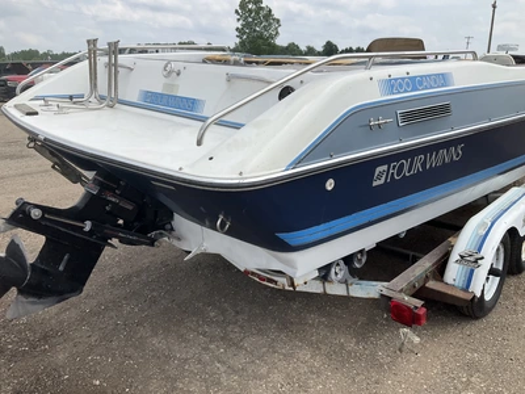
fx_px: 440
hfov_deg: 61.7
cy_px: 197
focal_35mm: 29
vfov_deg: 48.2
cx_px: 262
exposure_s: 1/1984
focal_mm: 3
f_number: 1.8
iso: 25
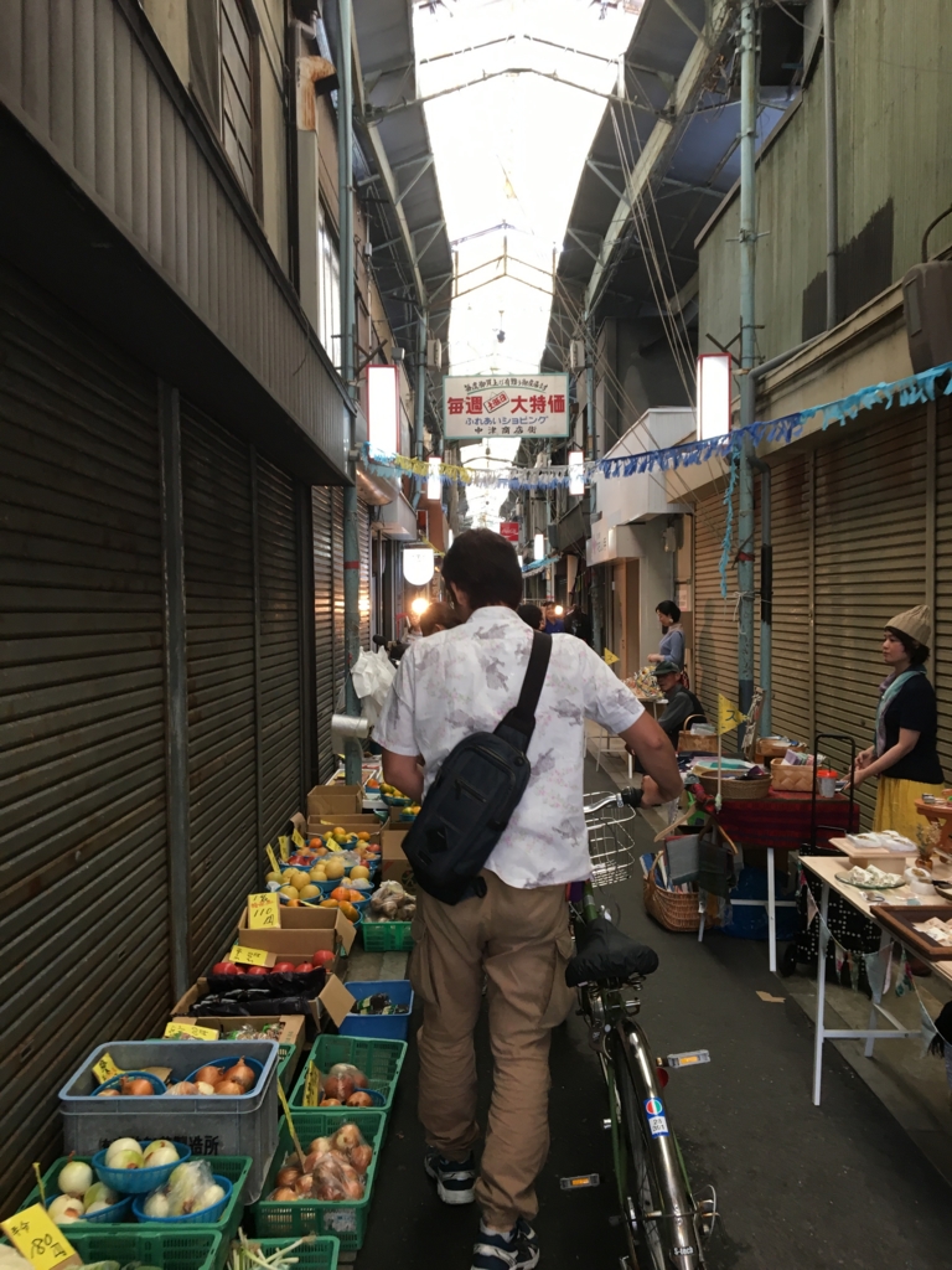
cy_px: 635
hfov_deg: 48.2
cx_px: 476
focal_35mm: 29
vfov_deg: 61.7
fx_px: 1063
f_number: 2.2
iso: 64
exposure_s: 1/30
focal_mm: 4.15
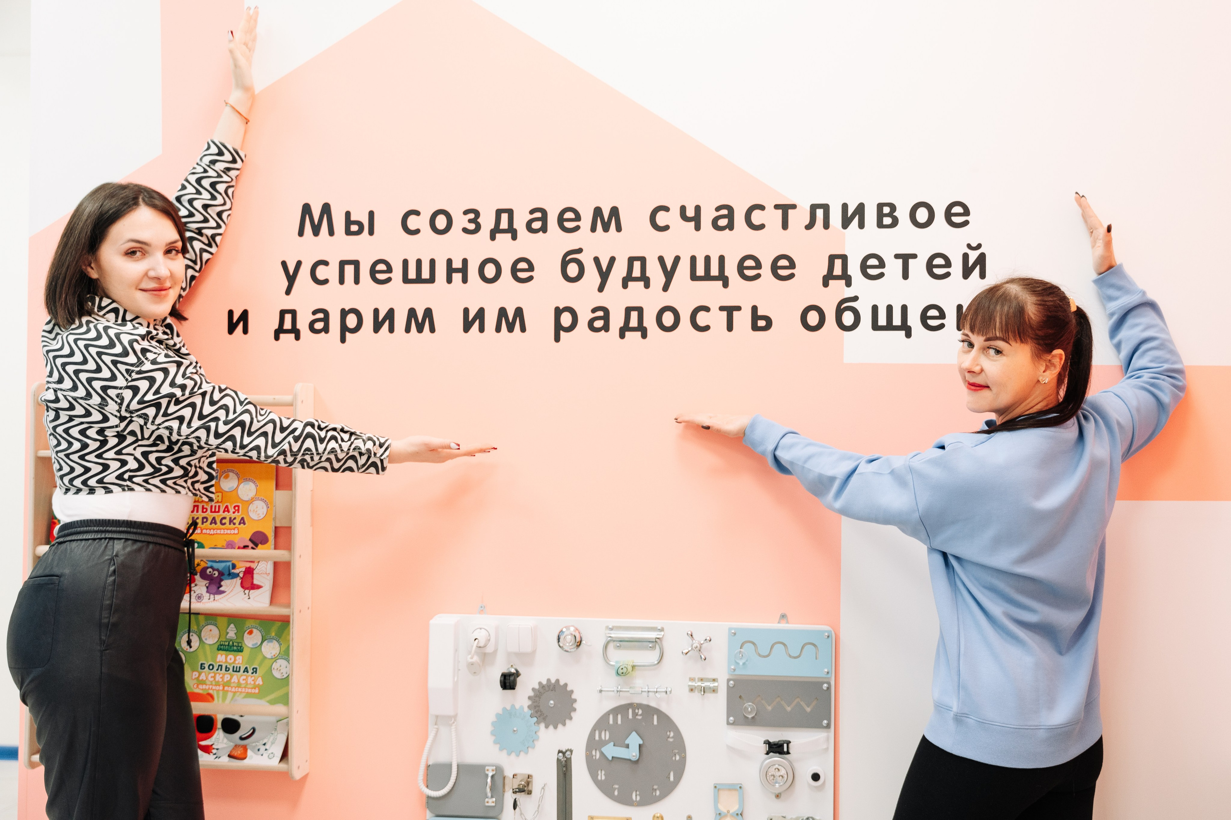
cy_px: 412
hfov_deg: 50.5
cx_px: 647
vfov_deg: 34.9
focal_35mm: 38
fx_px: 1304
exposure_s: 1/125
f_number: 3.2
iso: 500
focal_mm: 35
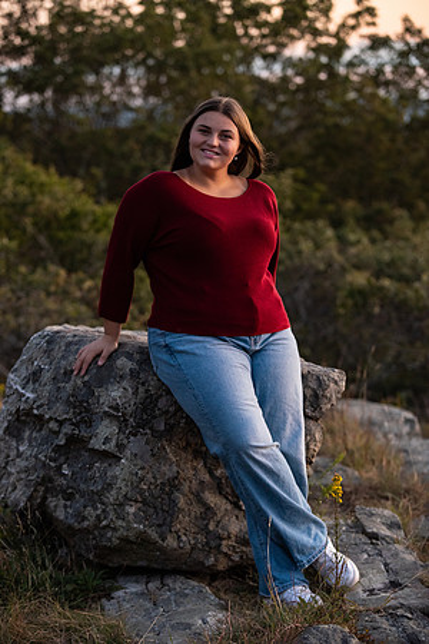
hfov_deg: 13.4
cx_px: 214
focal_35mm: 102
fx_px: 1823
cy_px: 322
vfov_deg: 20.0
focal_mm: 102
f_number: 3.5
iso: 2000
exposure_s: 1/200
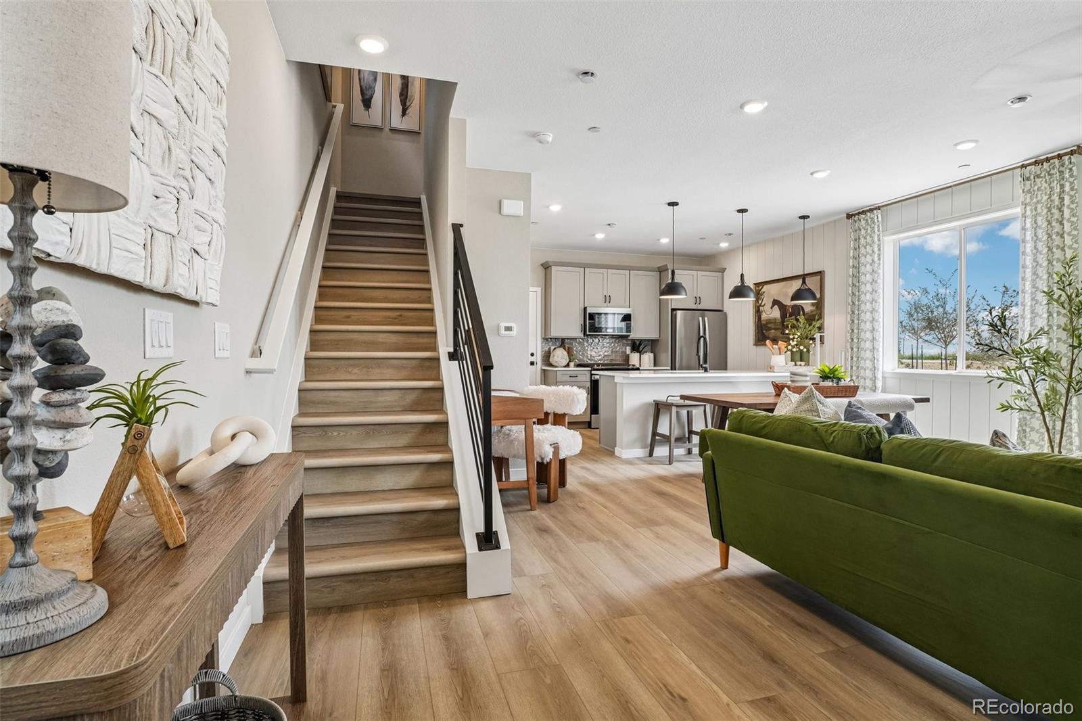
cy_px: 360
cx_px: 541
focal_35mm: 16
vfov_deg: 72.0
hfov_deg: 95.0
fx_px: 496
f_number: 8
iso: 250
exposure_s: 1/30
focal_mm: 11
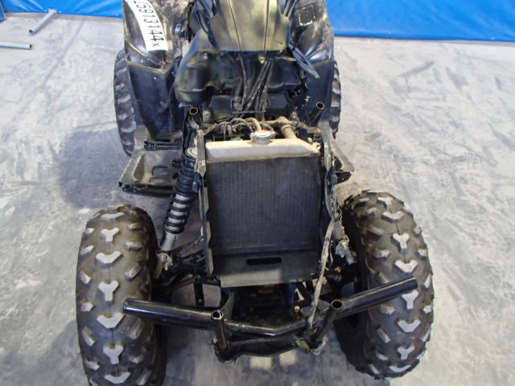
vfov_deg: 49.7
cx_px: 258
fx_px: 417
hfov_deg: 63.4
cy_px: 193
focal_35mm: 28
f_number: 3.9
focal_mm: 5
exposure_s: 1/30
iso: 640
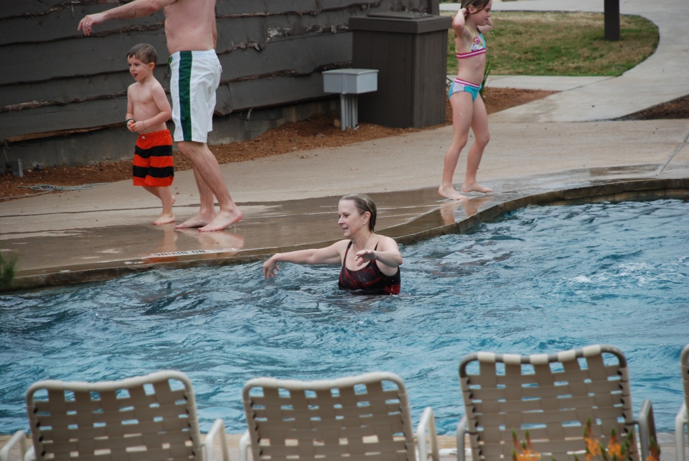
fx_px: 3879
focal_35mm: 202
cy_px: 230
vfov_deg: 6.8
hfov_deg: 10.1
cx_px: 344
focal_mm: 135
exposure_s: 1/400
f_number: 5.6
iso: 400
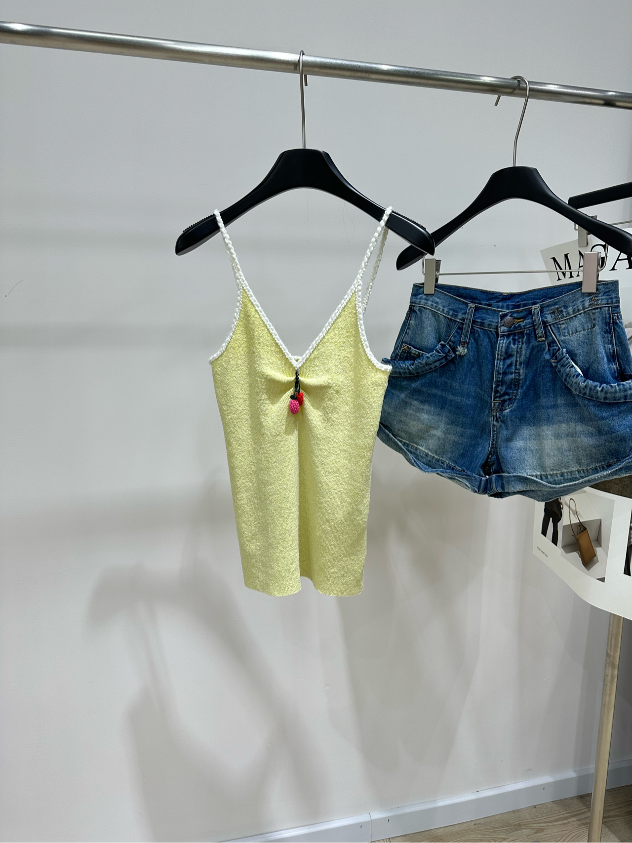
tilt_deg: -9.9
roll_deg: -0.8
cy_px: 422
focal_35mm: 24
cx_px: 316
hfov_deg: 56.8
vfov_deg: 71.6
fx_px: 584
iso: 64
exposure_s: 1/130
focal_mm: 6.86
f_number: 1.78
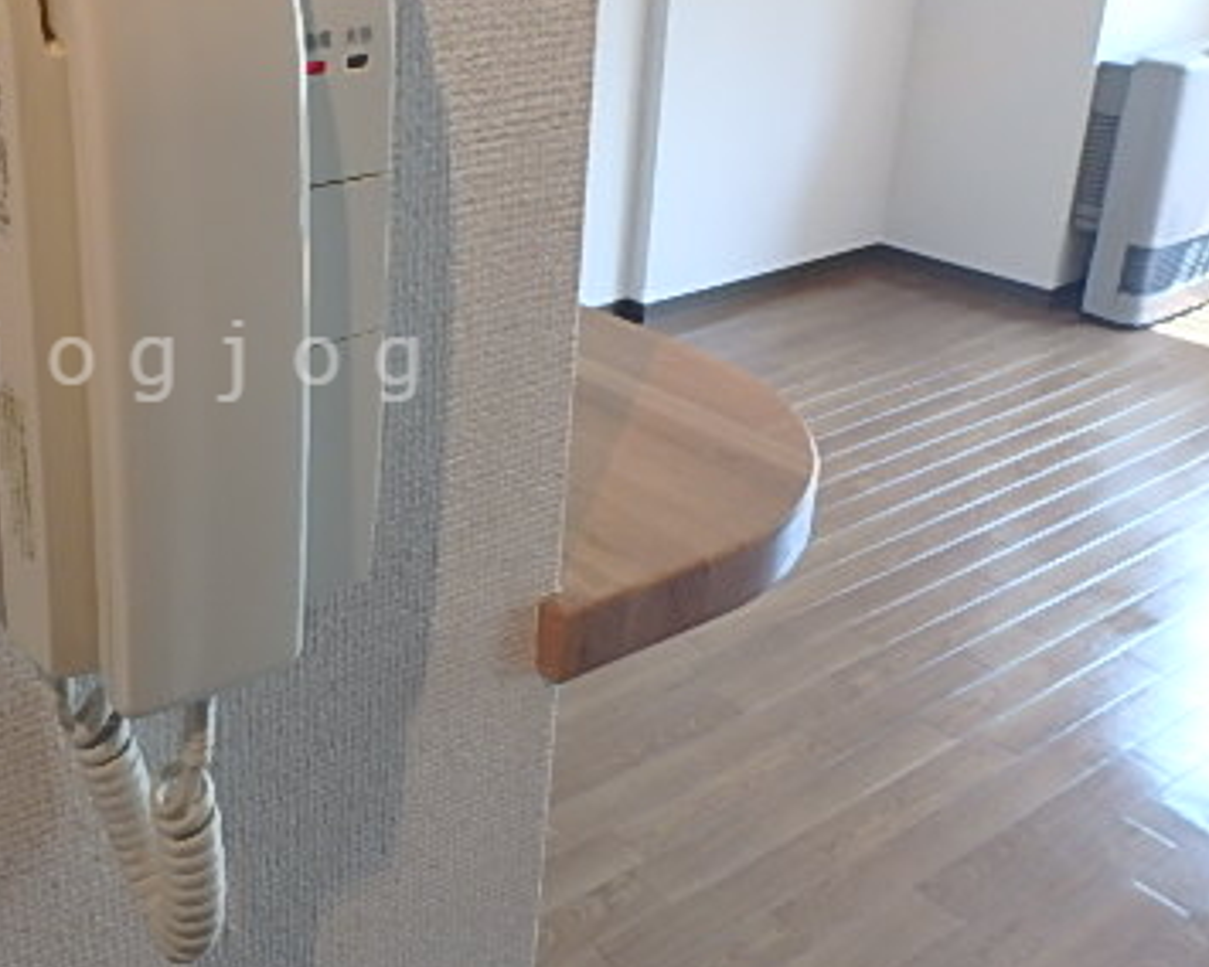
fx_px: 1324
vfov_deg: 39.9
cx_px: 204
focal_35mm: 37
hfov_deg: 46.0
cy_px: 361
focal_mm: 3.7
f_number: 3.5
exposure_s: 1/40
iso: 200
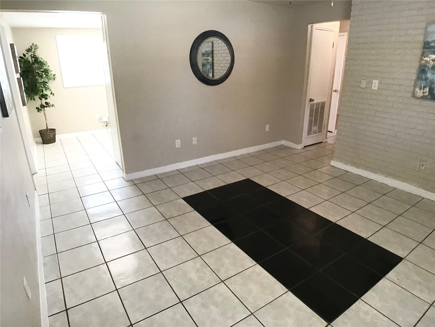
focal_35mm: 31
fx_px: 390
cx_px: 218
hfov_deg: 58.4
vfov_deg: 45.4
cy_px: 164
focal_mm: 3.3
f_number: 2.4
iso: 100
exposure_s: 1/30
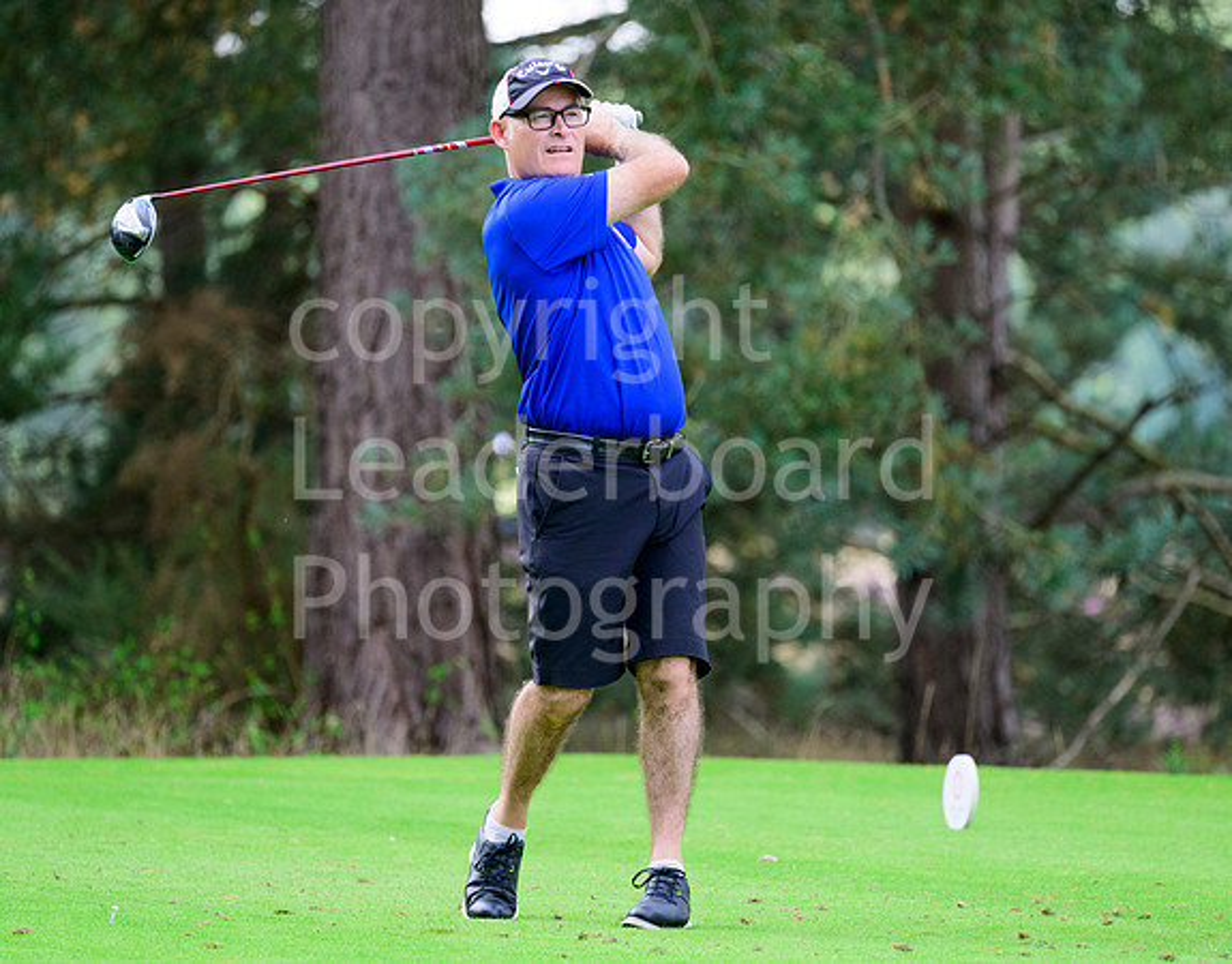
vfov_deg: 3.9
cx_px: 625
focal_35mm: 389
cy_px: 467
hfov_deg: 5.0
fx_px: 14082
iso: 1250
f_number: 5.6
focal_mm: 320
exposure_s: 1/1000
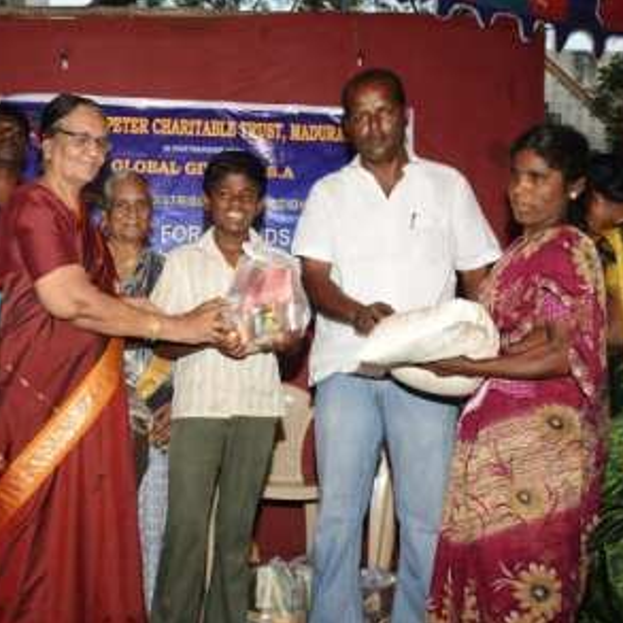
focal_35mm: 52
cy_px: 315
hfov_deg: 32.5
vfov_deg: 32.8
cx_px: 204
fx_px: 1059
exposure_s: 1/160
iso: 400
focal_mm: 40
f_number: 5.6
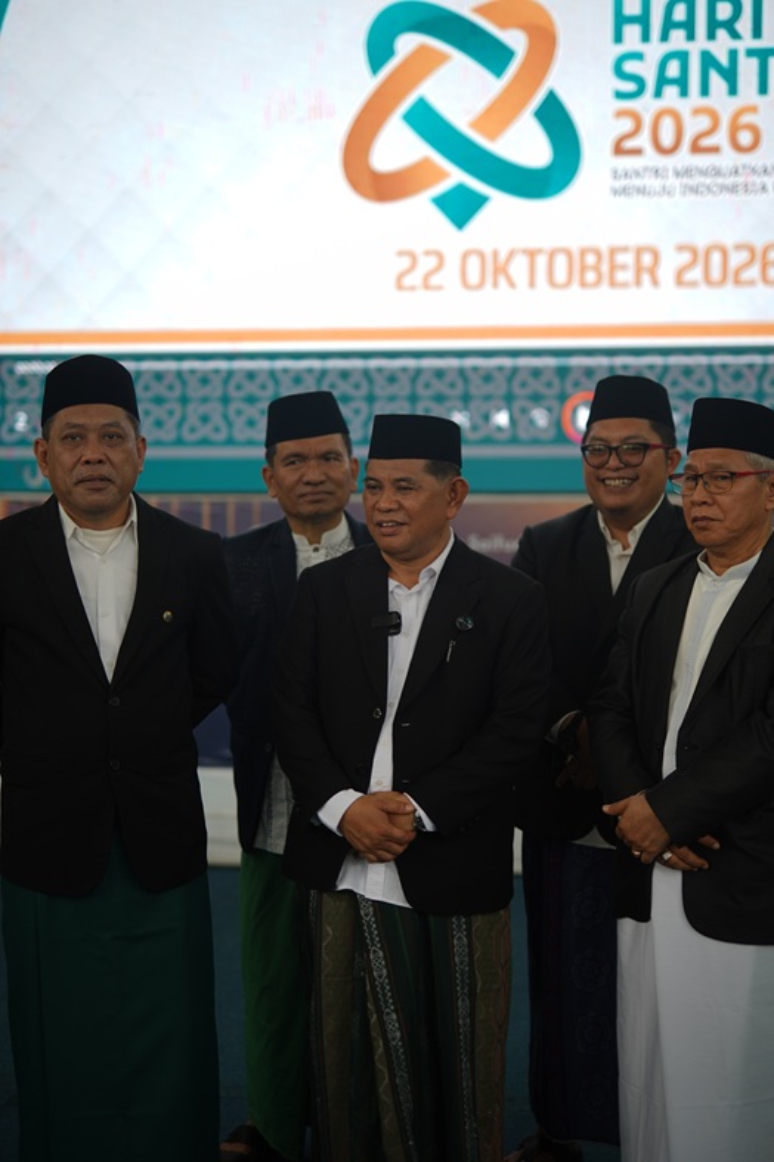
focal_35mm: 50
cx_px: 387
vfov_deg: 39.6
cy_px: 581
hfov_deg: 27.0
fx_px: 1614
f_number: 1.6
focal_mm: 50
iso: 80
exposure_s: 1/100
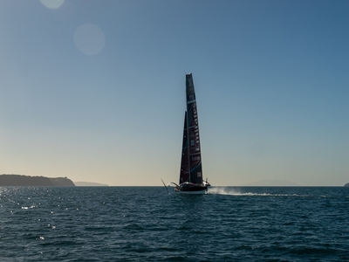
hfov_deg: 30.4
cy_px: 131
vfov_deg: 23.0
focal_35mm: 64
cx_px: 174
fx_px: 643
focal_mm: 31
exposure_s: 1/500
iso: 100
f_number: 7.1
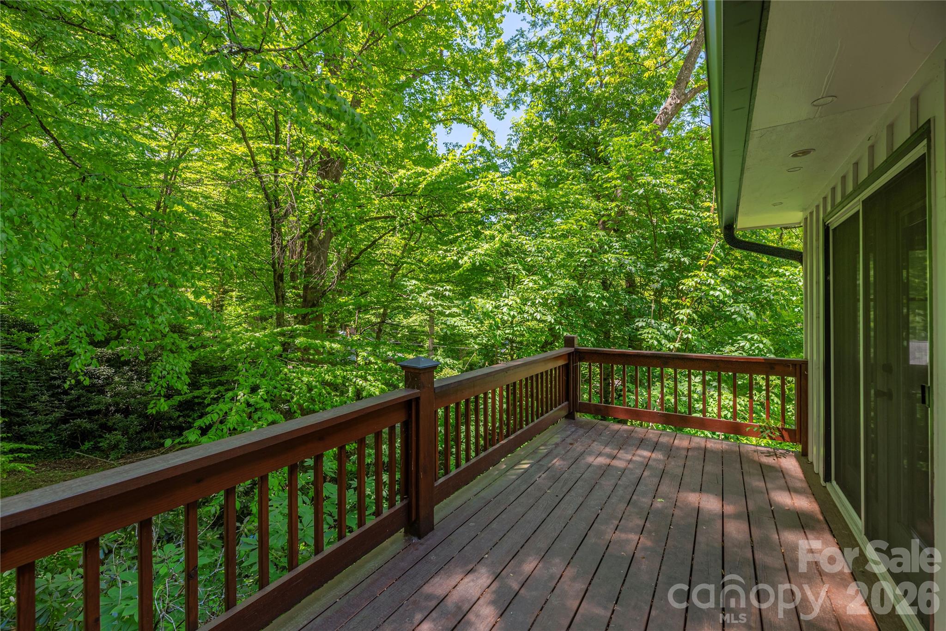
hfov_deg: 104.2
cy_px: 316
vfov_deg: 81.2
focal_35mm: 14
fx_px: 368
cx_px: 473
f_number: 8
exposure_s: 1/500
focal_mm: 14
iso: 320
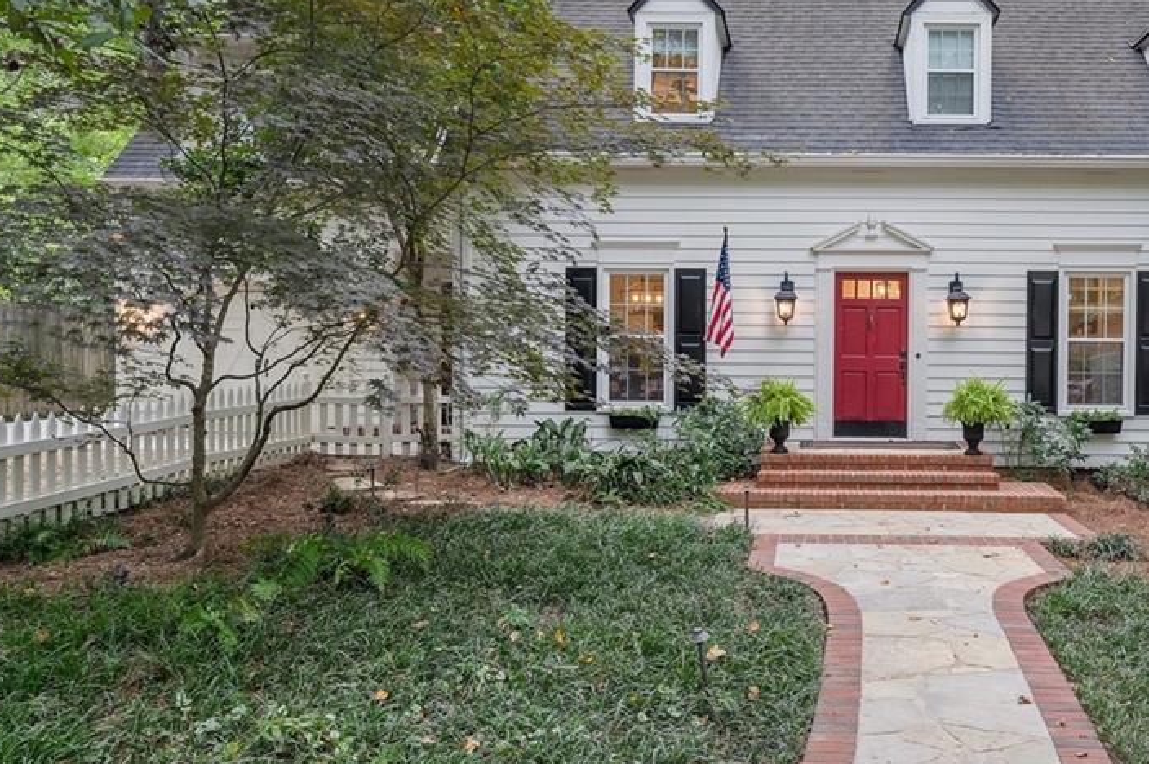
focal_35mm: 32
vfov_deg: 41.0
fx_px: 1020
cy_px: 358
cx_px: 813
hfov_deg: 56.8
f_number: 7.1
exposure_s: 1/200
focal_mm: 22
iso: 640
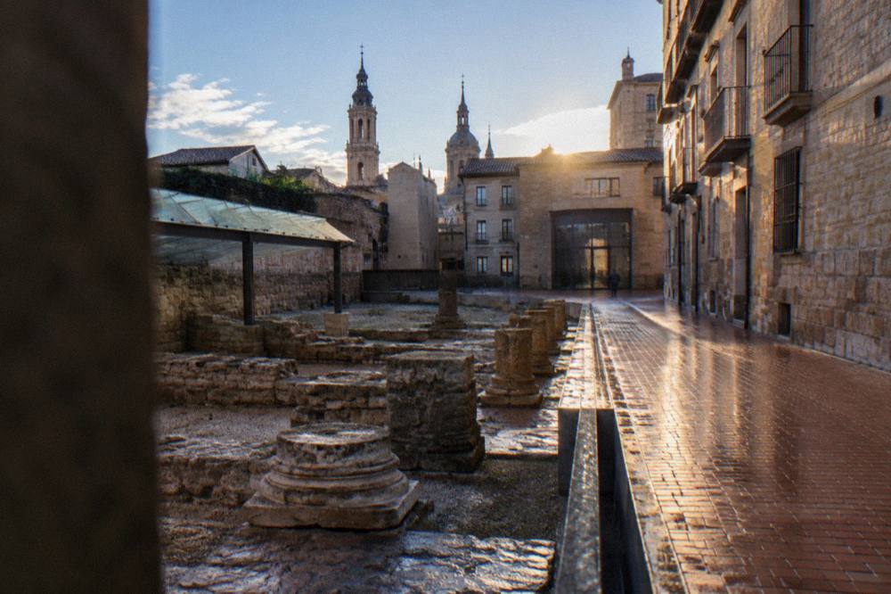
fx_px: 866
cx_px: 446
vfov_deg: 37.8
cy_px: 297
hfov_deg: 54.5
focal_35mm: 35
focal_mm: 35
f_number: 9
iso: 800
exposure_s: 1/320
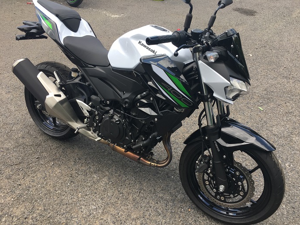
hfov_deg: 60.0
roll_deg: -3.3
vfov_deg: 46.8
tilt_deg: -35.2
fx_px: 260
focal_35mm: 30
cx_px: 153
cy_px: 116
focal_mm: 4.15
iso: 25
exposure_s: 1/359
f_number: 2.2
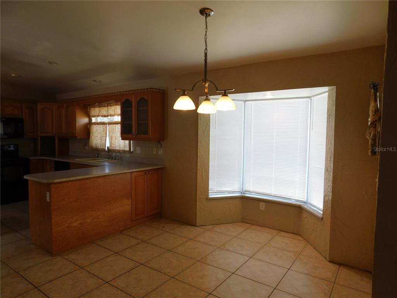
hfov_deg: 73.9
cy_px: 149
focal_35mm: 23
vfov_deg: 58.9
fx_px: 264
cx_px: 198
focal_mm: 4
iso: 125
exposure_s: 1/50
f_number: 3
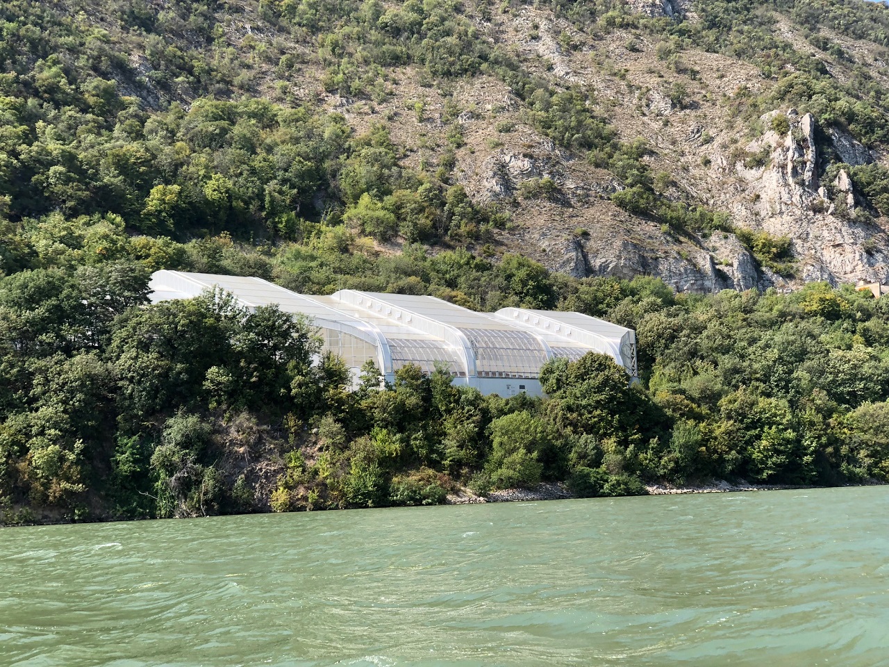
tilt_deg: +7.3
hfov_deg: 36.8
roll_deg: +2.7
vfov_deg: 28.0
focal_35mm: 52
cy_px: 334
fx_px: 1335
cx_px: 444
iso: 16
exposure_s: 1/417
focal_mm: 6
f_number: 2.4
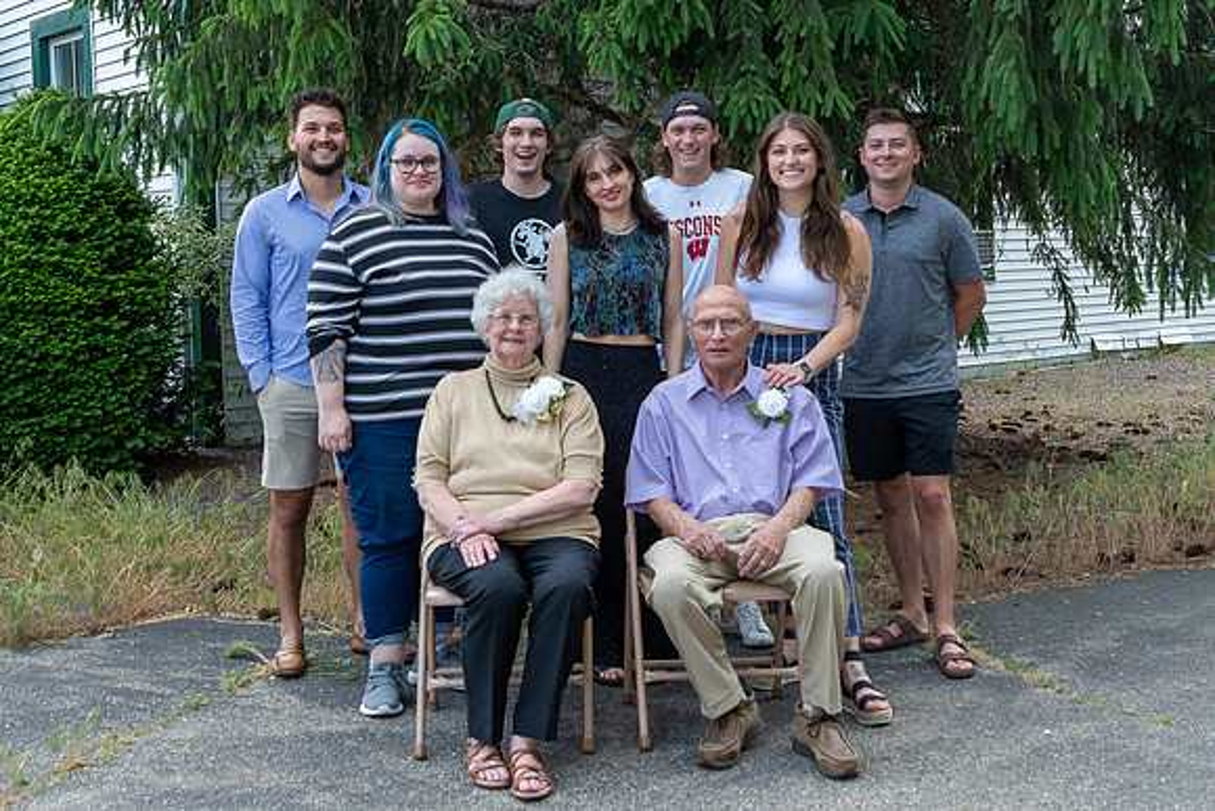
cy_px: 347
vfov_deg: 30.0
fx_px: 1512
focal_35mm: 45
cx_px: 648
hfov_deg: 43.7
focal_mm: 24
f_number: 4
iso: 125
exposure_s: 1/200
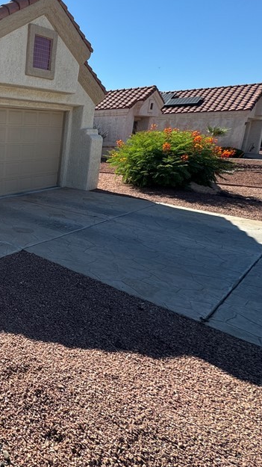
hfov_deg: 32.5
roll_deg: -0.2
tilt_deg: -10.4
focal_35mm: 25
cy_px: 193
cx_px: -90
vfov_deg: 73.5
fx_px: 309
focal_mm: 2.22
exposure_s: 1/1256
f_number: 2.2
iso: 50
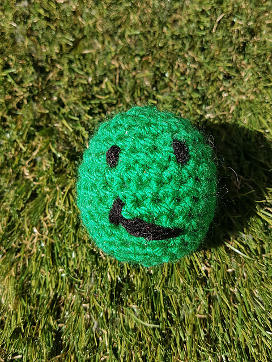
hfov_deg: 53.1
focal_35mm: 26
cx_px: 136
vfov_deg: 67.3
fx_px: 272
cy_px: 181
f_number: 1.7
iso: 50
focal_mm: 4.2
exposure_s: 1/1612
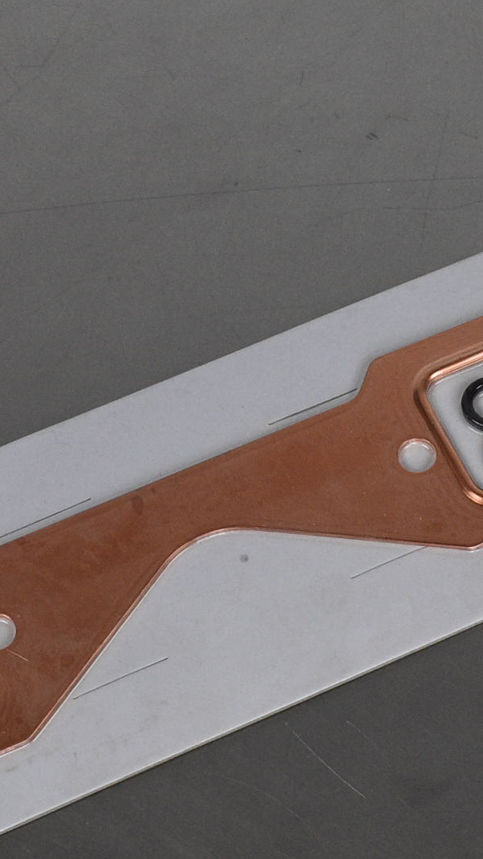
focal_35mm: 123
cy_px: 438
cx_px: 515
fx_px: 2802
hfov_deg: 9.8
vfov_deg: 17.4
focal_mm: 28
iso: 1250
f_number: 8
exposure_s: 1/250
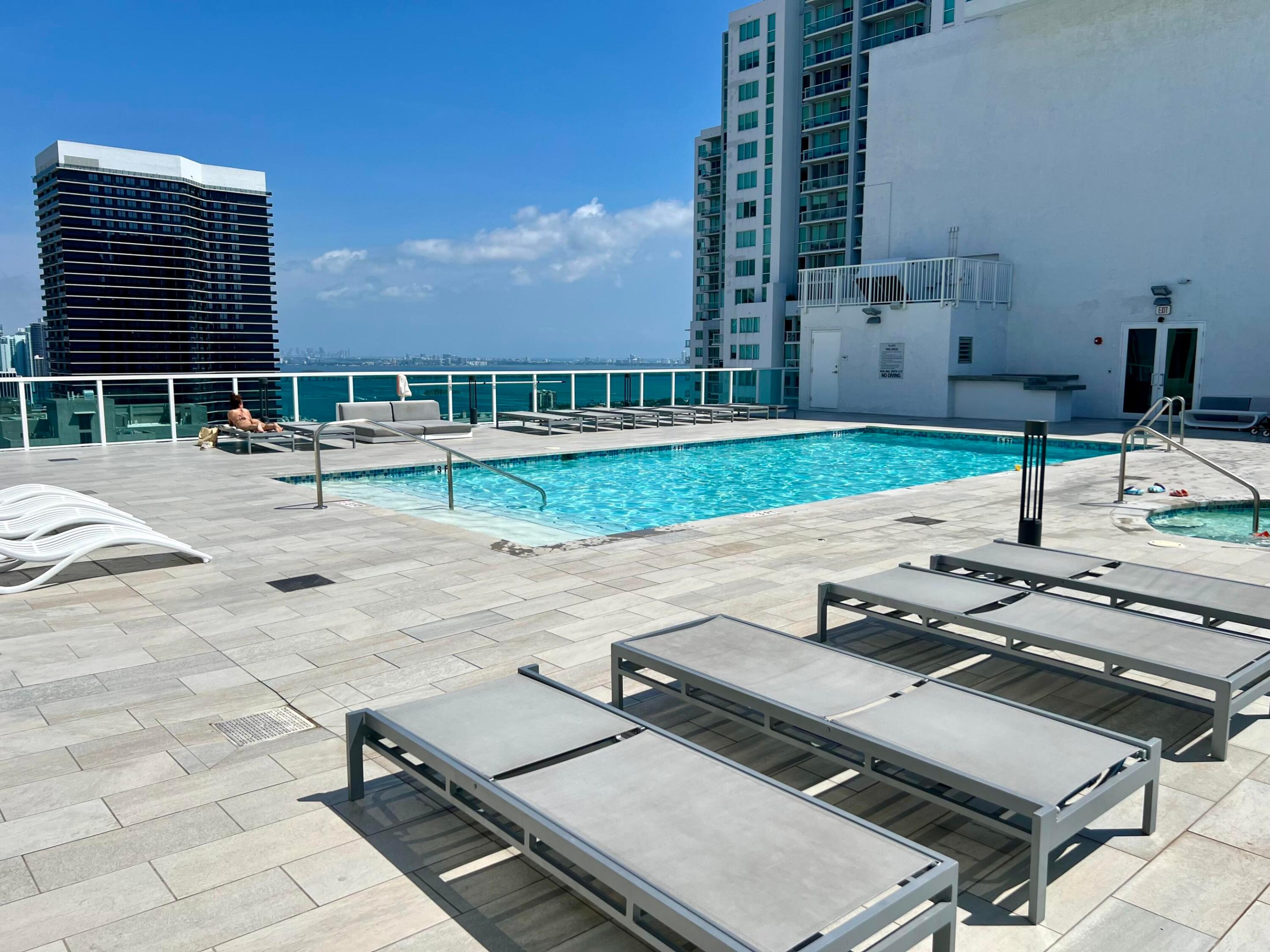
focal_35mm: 26
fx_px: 954
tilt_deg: -8.3
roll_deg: +0.0
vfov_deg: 53.1
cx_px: 635
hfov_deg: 67.3
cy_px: 476
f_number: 1.5
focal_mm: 5.7
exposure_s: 1/10309
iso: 50
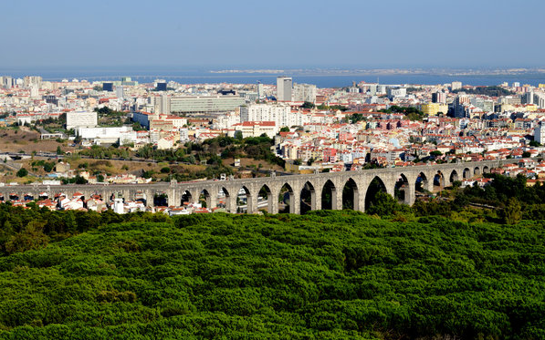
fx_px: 1255
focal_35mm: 85
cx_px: 273
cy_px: 160
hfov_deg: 24.5
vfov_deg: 15.4
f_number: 20
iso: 400
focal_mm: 55
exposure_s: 1/200
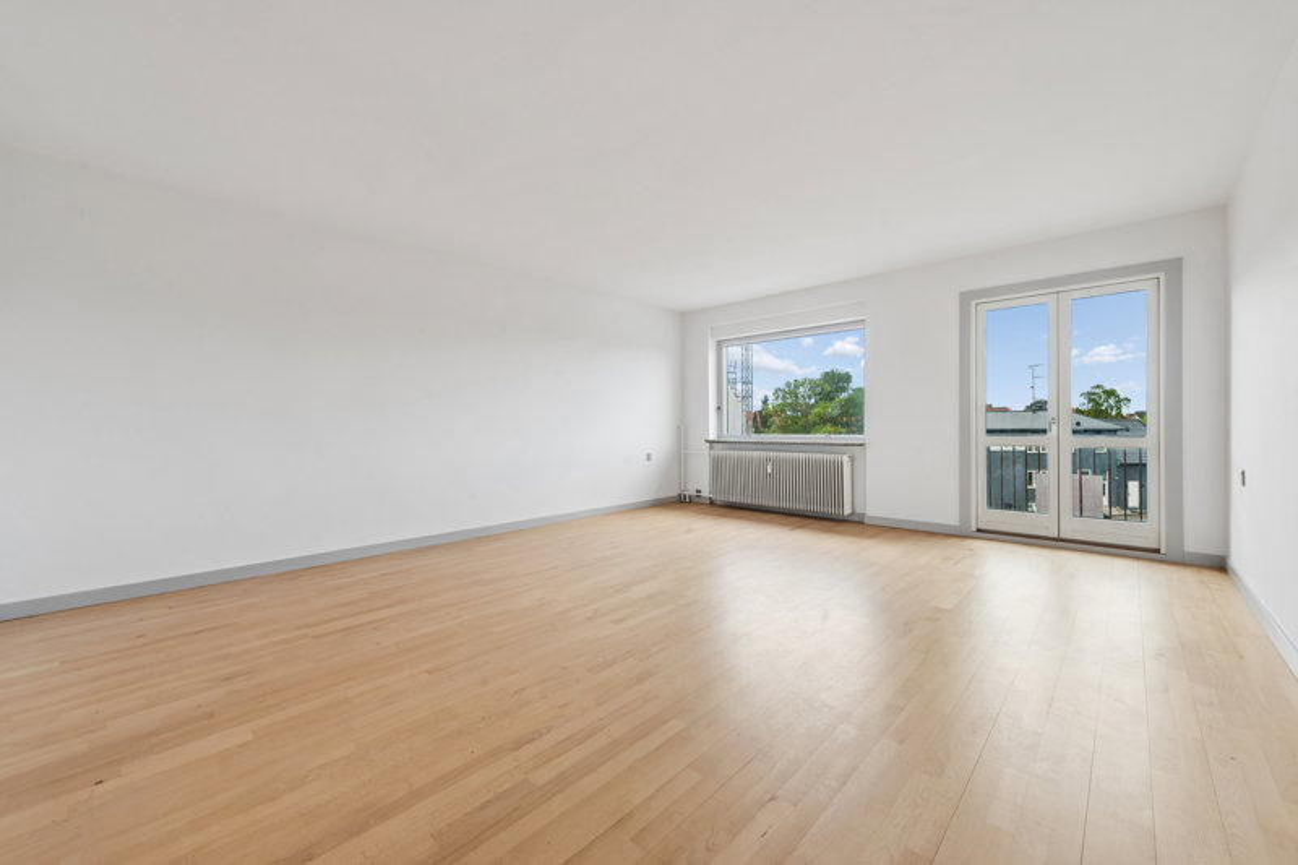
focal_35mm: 14
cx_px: 649
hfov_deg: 104.3
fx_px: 505
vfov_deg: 81.2
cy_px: 432
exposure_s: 1/40
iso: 200
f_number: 10
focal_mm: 14
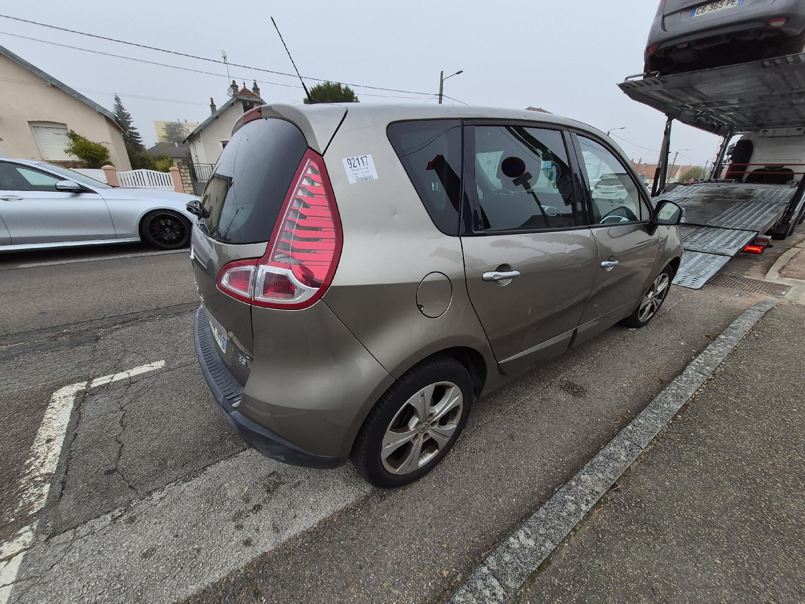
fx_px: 302
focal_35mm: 13
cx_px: 402
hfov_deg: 106.2
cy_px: 302
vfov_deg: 89.9
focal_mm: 1.74
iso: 40
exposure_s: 1/1000
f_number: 2.2
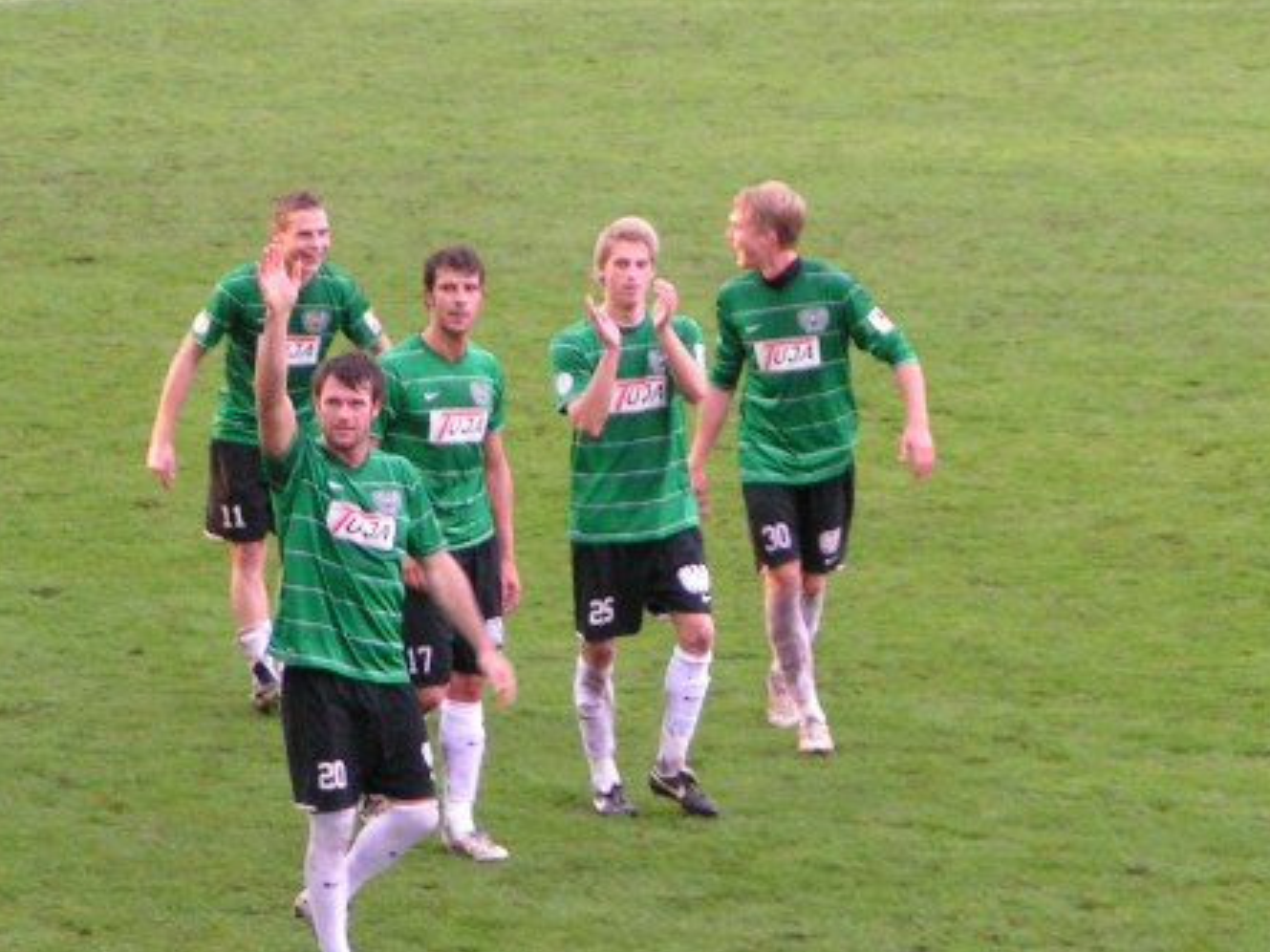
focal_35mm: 271
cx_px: 932
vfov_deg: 5.5
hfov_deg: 7.3
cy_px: 528
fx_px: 9940
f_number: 3.5
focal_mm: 22.9
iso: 200
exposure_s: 1/100
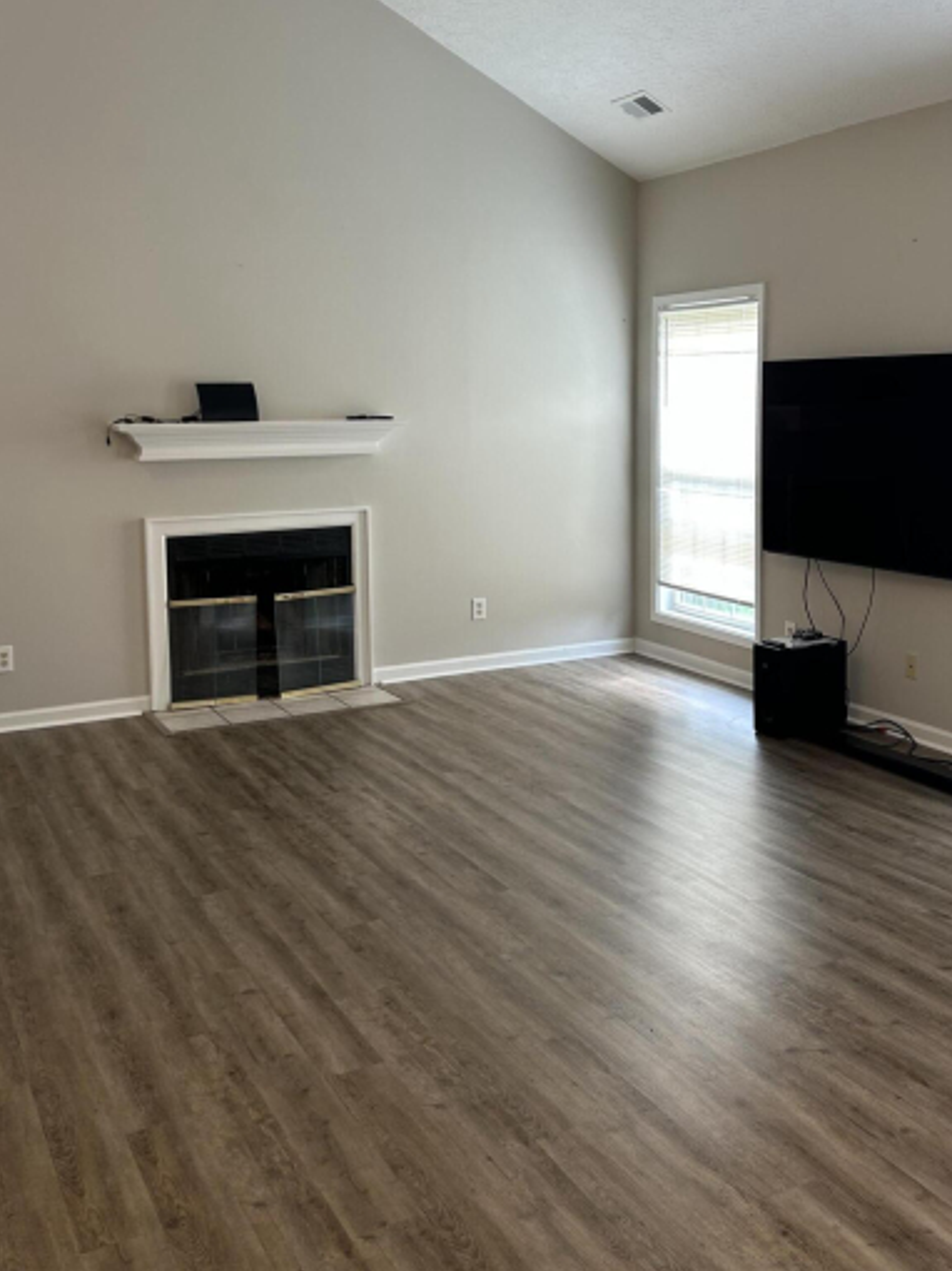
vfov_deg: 53.6
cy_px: 510
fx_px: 1248
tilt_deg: -5.7
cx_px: 528
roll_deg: +0.2
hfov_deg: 41.7
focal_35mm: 34
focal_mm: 5.7
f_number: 1.5
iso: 64
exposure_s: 1/60
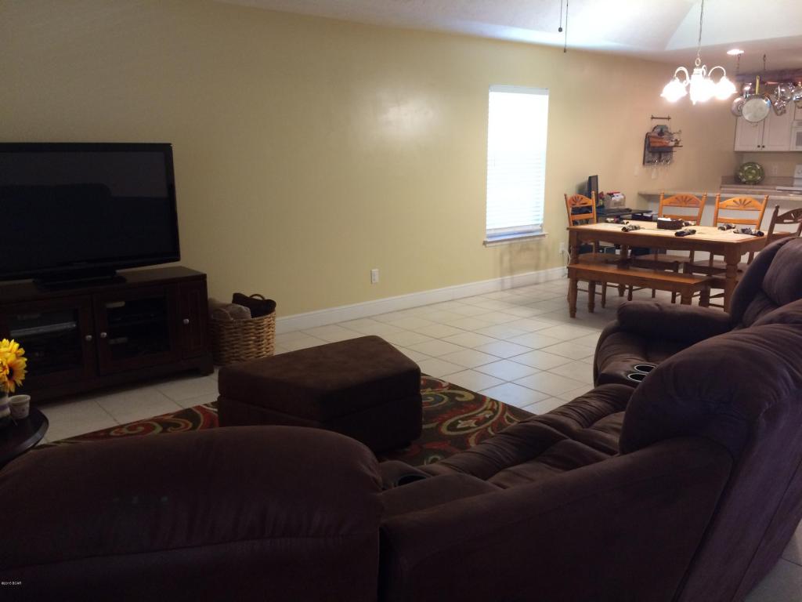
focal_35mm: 29
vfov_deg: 48.2
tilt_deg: -12.2
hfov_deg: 61.7
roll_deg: +0.5
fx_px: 672
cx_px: 401
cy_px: 301
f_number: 2.2
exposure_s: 1/30
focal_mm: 4.15
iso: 160
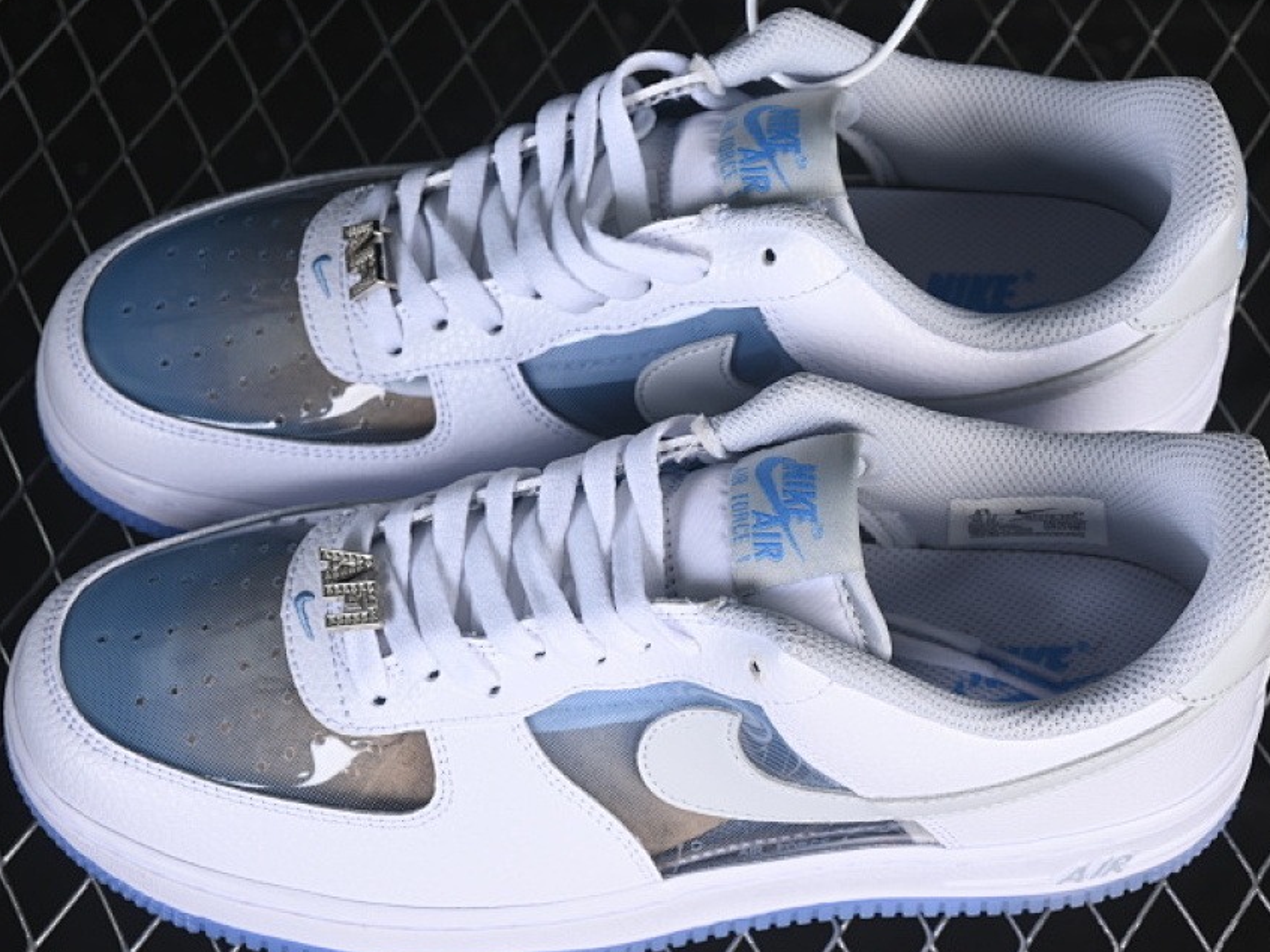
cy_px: 495
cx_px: 651
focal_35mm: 92
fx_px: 3375
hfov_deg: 21.3
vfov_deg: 16.1
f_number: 7.1
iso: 160
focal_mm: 50
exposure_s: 1/80
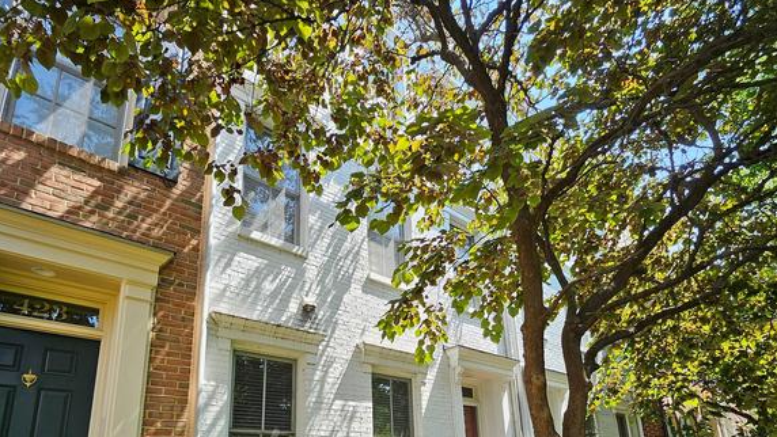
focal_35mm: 19
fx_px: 392
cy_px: 383
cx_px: 390
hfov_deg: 89.6
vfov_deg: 52.3
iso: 32
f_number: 2.2
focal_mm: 1.74
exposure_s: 1/225
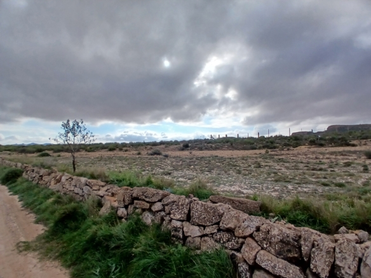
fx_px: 182
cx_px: 186
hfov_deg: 91.0
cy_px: 139
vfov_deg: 74.7
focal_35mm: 17
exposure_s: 1/2304
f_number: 2.2
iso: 50
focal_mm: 1.4
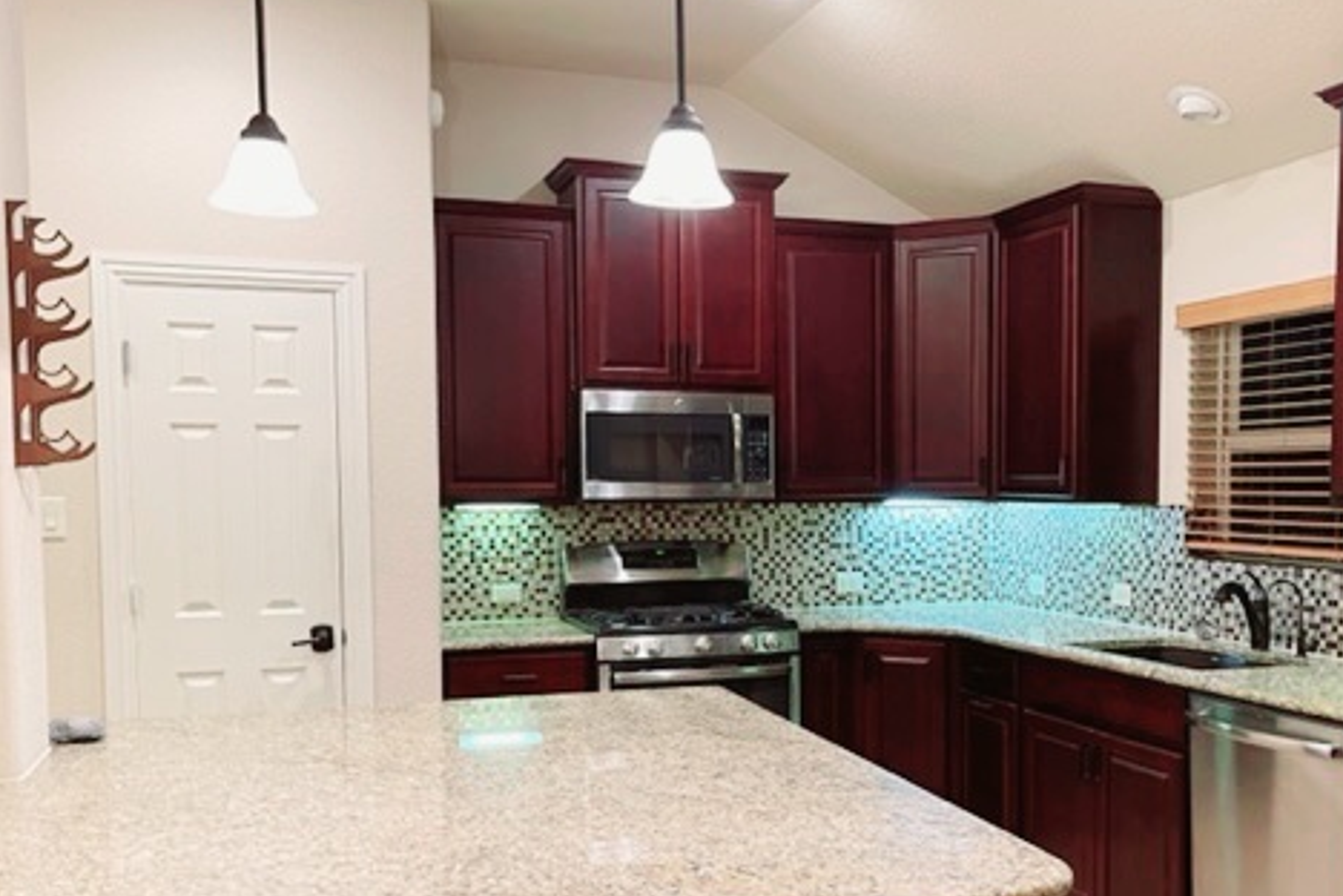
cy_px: 557
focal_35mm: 37
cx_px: 772
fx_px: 1380
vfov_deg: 35.8
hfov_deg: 51.7
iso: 320
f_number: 1.6
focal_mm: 5.1
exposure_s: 1/60.2
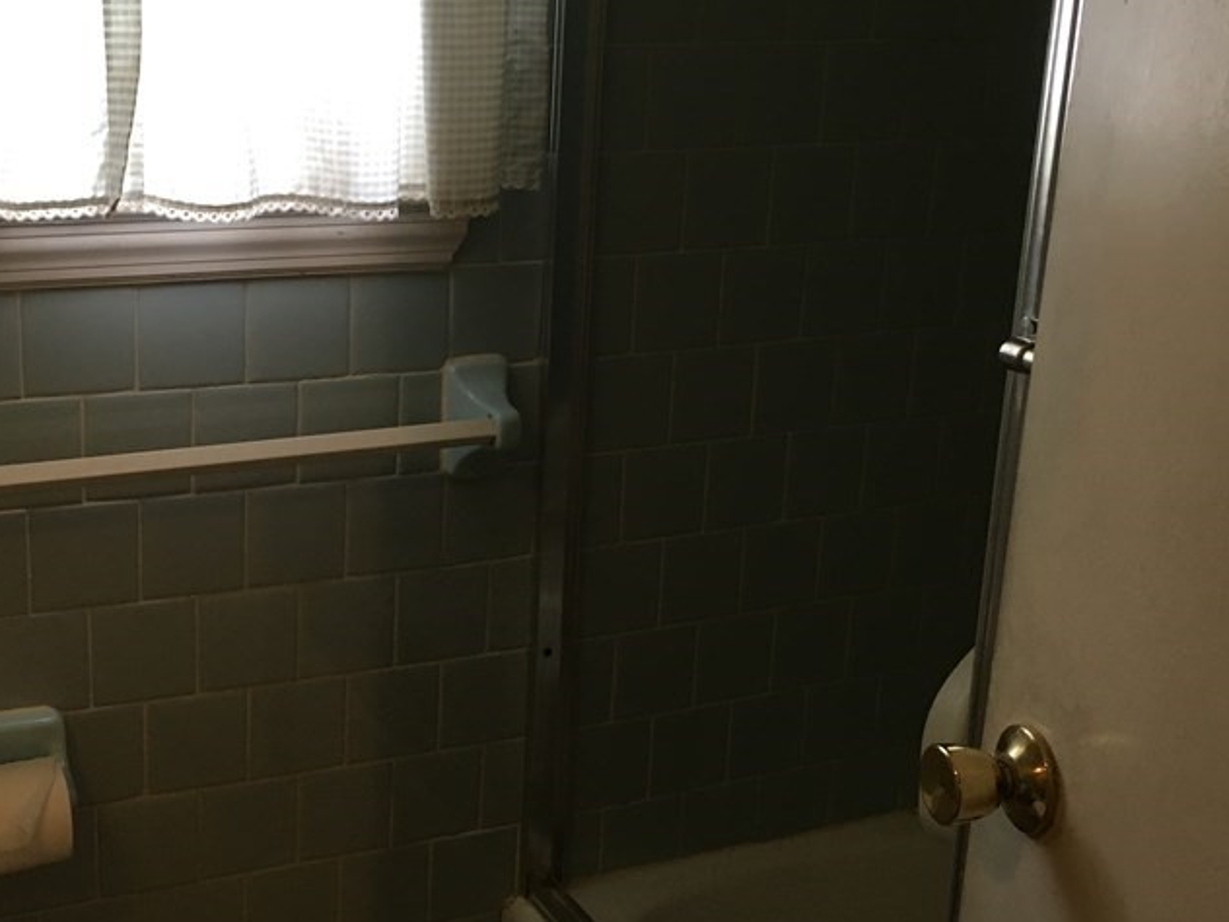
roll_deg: -1.0
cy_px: 459
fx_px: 1669
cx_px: 424
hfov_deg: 40.0
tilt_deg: -17.2
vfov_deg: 30.9
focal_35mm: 47
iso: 100
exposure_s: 1/30
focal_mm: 4.15
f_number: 2.2
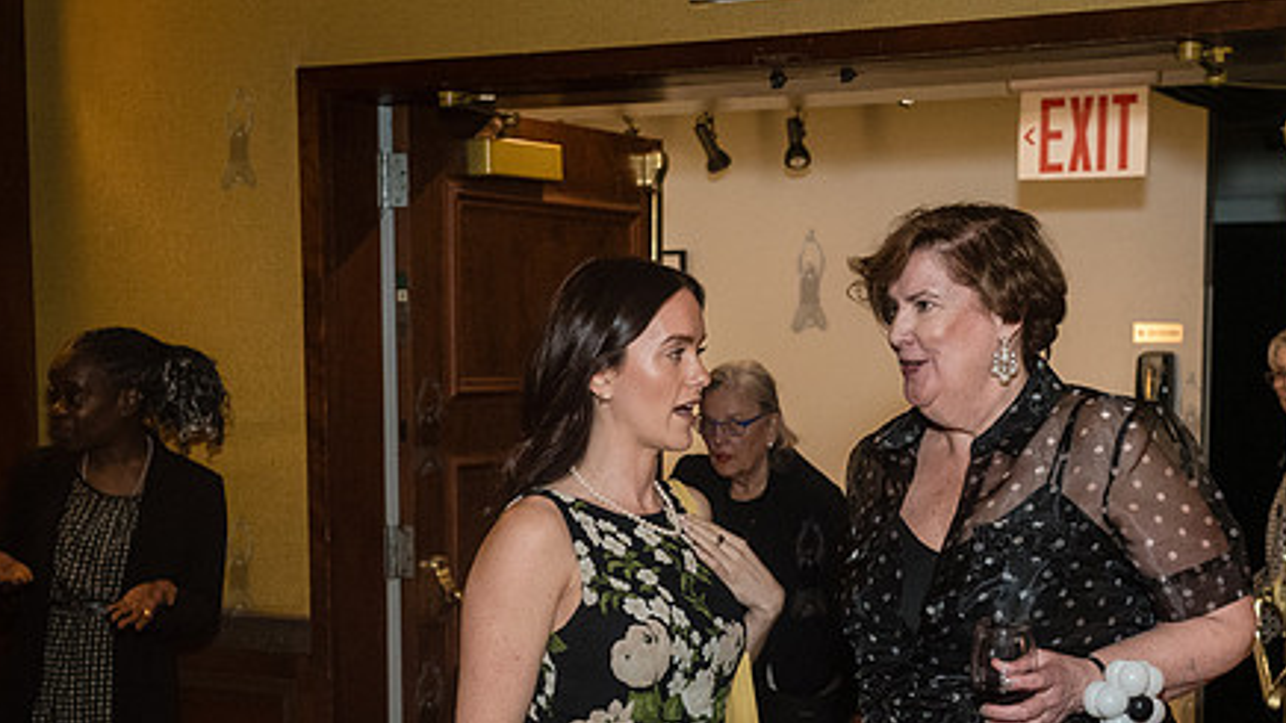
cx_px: 763
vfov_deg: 21.3
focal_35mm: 56
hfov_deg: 37.1
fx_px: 1909
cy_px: 531
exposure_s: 1/200
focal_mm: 35
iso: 4000
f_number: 4.5
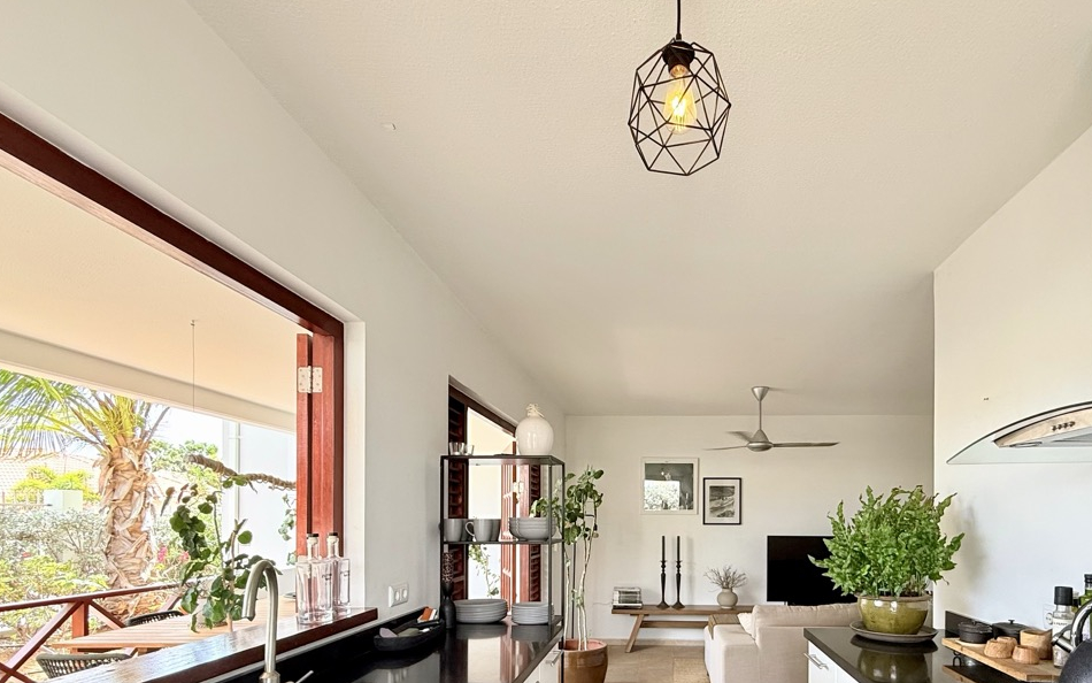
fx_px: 595
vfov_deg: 56.4
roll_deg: -0.8
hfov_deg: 84.1
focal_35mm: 20
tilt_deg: -0.1
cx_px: 648
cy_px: 522
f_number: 2.2
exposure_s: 1/99
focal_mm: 2.22
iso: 80
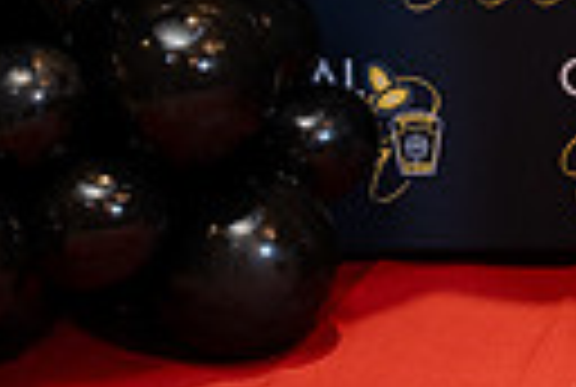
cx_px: 891
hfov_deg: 14.8
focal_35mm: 127
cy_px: -268
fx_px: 2037
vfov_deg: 10.3
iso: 1000
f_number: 2.8
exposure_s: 1/160
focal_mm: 28
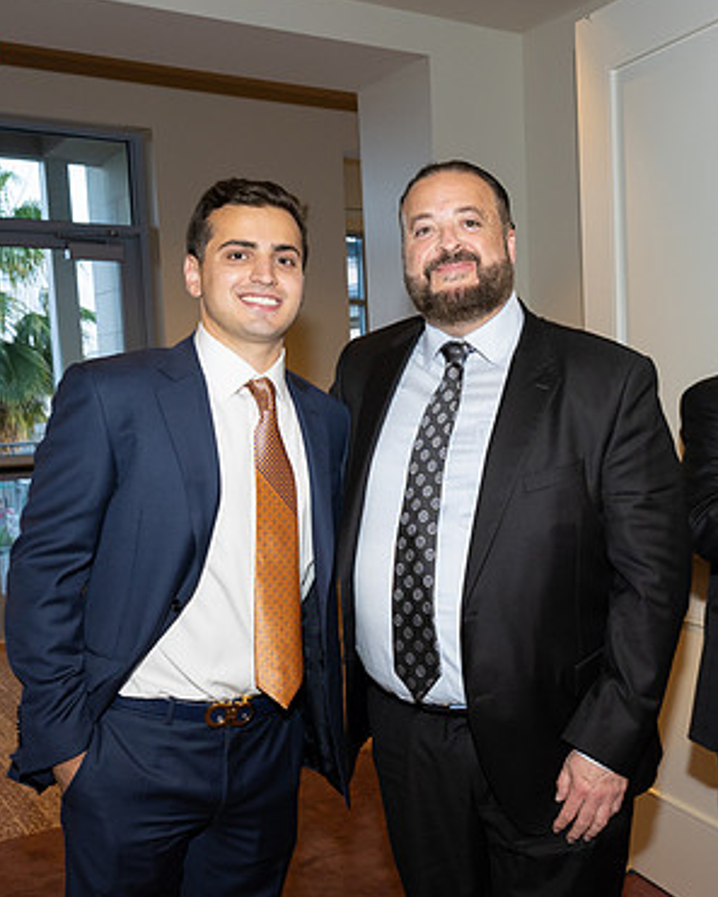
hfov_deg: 35.8
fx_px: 1089
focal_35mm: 41
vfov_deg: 44.7
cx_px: 527
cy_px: 513
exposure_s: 1/100
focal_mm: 24
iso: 800
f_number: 5.6
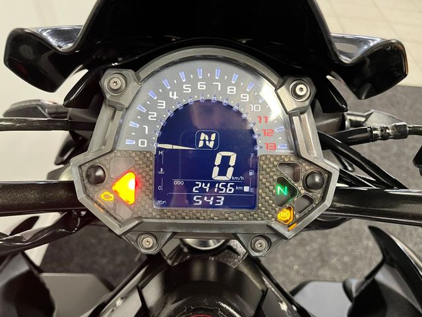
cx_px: 211
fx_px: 317
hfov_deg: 67.3
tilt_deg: -47.5
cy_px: 158
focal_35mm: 26
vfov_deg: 53.1
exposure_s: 1/50
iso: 400
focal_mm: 5.1
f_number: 1.6
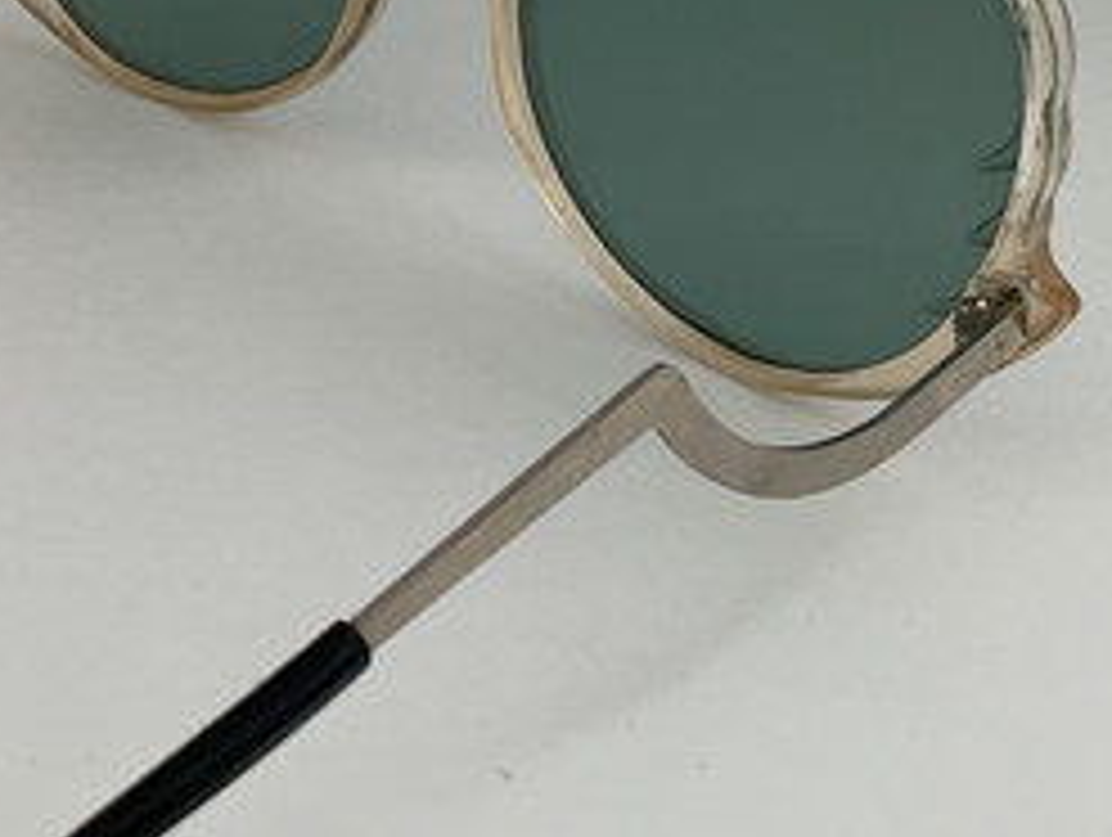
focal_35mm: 75
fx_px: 2413
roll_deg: +1.9
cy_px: 346
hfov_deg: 24.7
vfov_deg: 19.7
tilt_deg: -35.6
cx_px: 0
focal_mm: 3
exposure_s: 1/120
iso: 25
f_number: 1.8
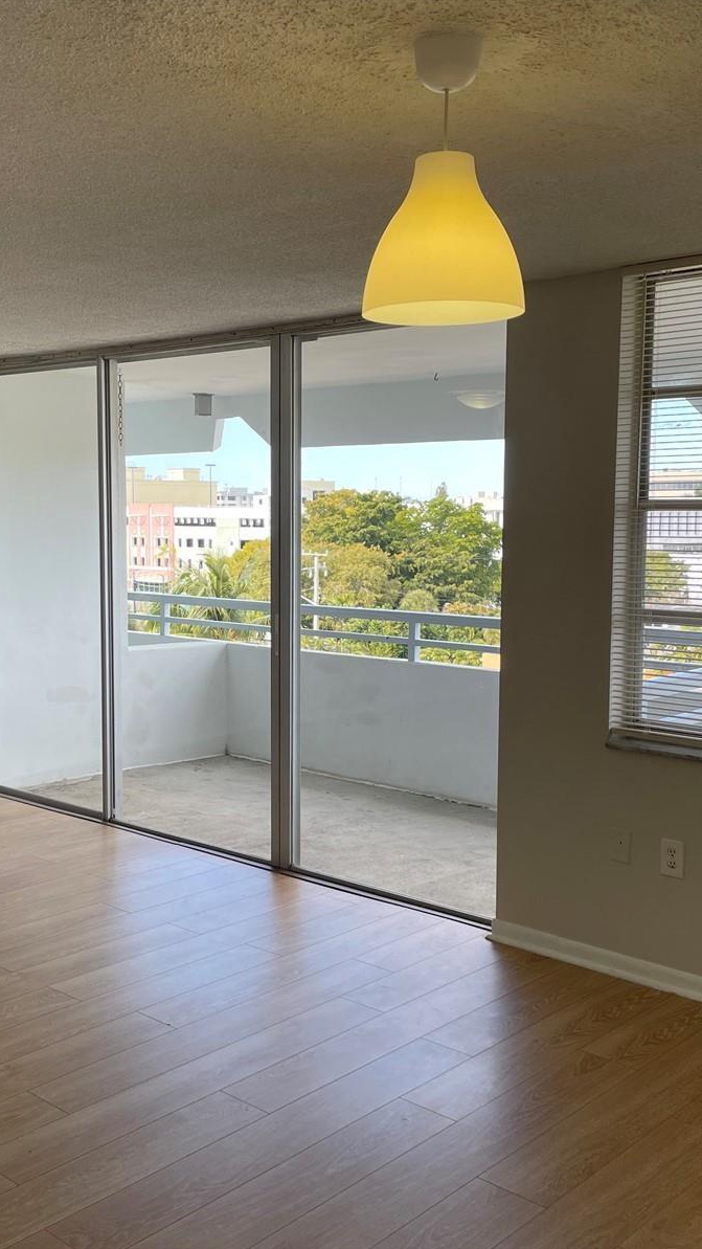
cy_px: 626
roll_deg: +0.1
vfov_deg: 52.8
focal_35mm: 38
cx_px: 274
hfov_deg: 31.1
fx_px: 1258
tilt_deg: -3.6
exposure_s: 1/353
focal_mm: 4.2
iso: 32
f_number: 1.6
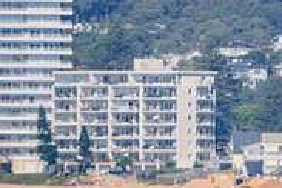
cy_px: 286
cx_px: -59
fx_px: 12446
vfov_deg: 0.9
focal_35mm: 1589
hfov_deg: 1.3
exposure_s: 1/2000
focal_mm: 500
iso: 100
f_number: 5.6
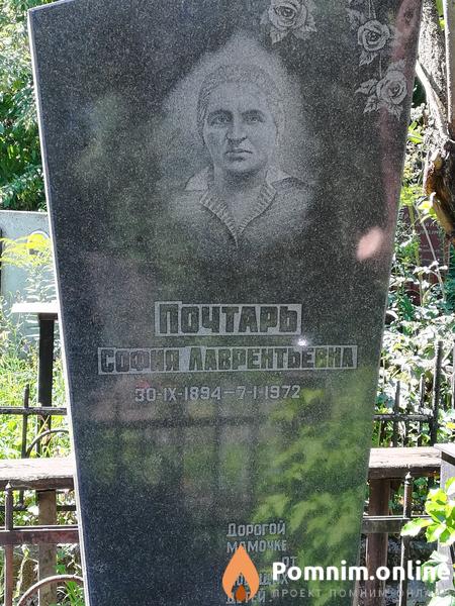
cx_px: 228
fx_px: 876
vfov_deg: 38.2
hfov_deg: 29.1
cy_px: 303
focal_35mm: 50
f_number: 2.2
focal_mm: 3.83
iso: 100
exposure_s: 1/100
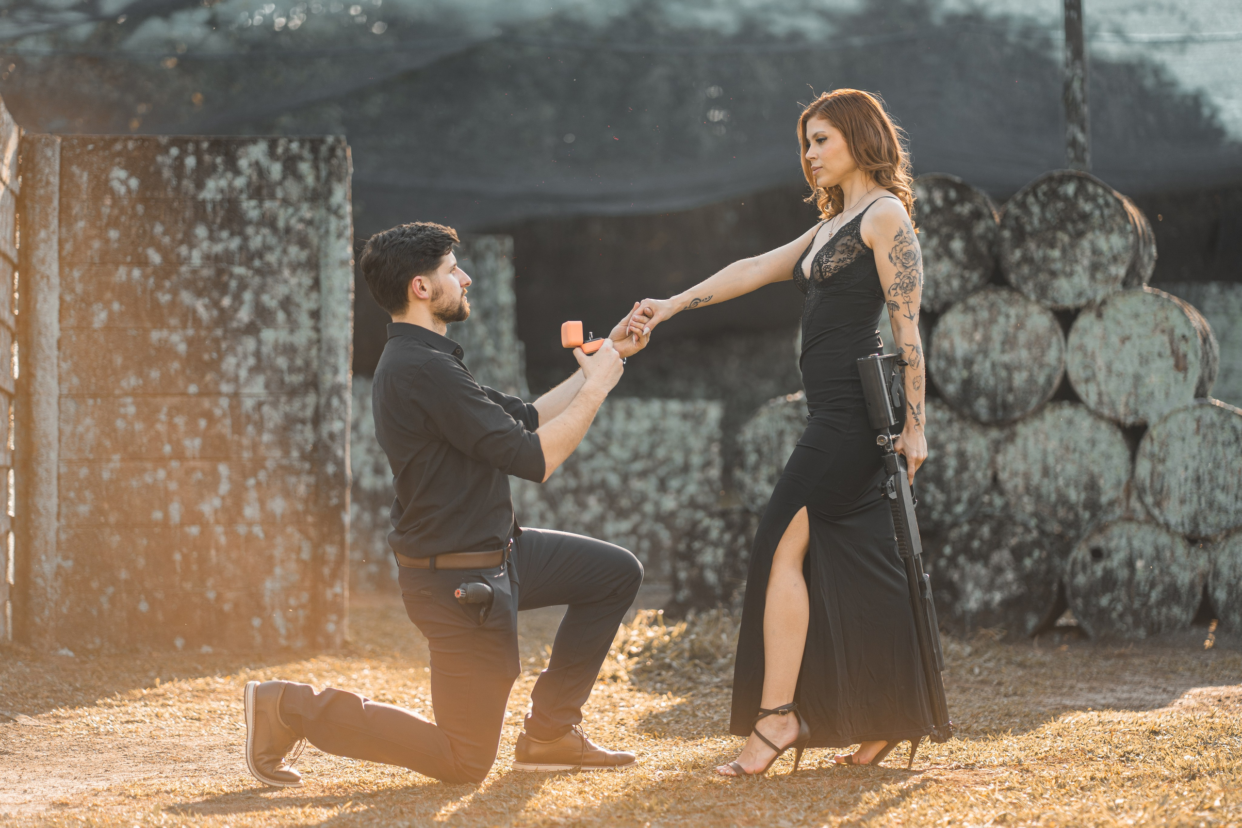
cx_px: 621
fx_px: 2932
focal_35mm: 85
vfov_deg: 16.1
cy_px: 414
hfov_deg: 23.9
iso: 100
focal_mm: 85
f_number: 1.8
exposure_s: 1/500
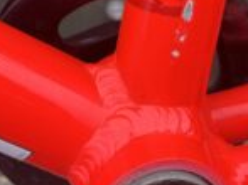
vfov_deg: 16.0
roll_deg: +8.7
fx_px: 608
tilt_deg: -23.8
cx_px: 170
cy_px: -87
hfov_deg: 22.9
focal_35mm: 85
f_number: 1.6
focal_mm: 5.1
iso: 50
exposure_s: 1/442
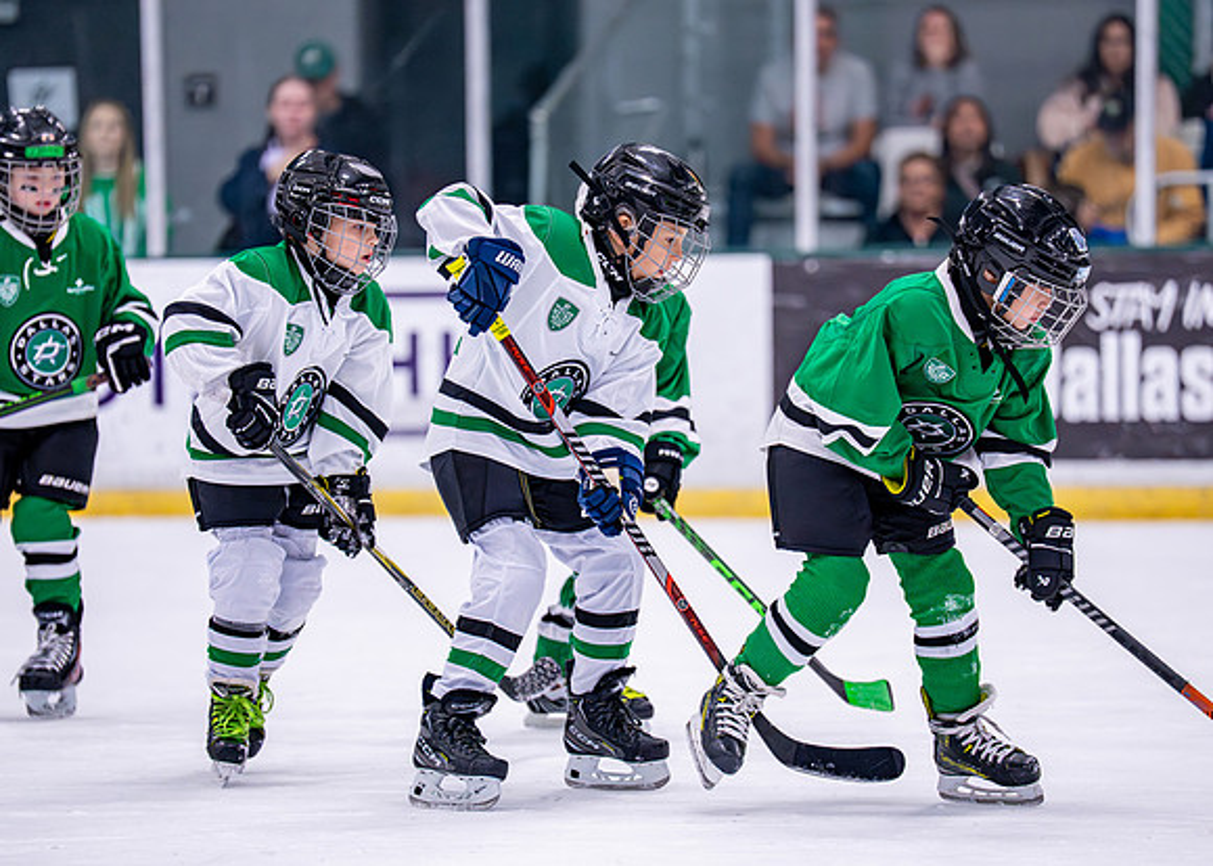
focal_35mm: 212
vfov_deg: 6.8
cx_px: 613
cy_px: 464
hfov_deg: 9.5
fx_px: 7312
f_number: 2.8
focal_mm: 178
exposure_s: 1/1250
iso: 2500
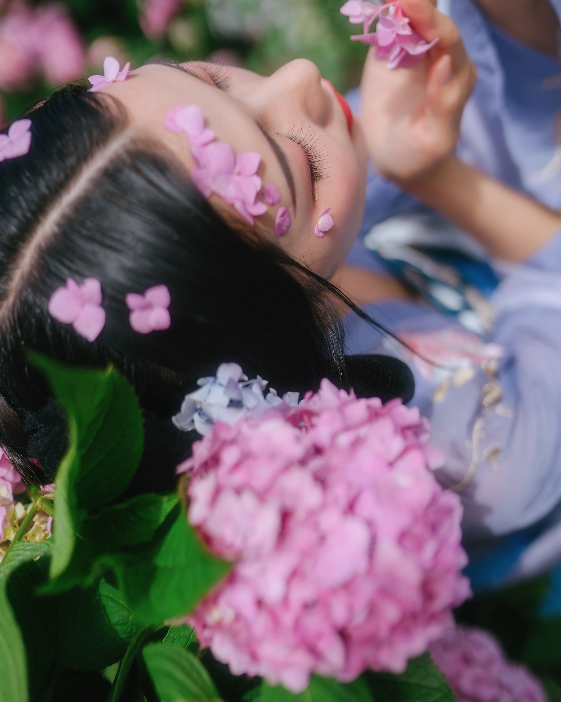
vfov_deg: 45.8
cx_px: 279
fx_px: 830
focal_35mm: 40
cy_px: 358
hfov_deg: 37.3
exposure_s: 1/4000
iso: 100
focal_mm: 35
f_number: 2
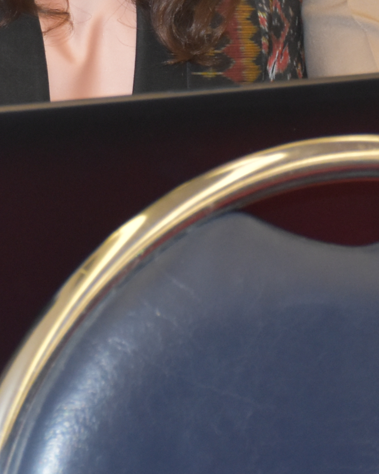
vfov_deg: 8.2
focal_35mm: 234
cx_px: 90
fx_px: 3281
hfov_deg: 6.6
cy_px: -107
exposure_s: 1/60
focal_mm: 42
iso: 1100
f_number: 4.5
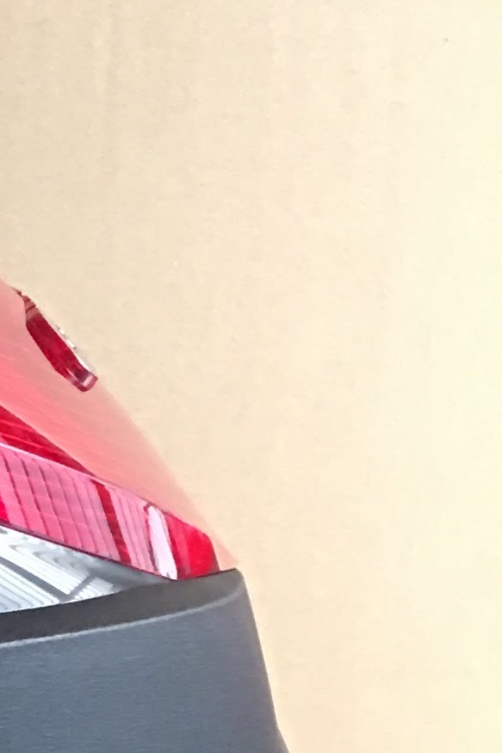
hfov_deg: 8.7
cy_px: 794
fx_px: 2908
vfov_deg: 14.5
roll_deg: +4.6
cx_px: -794
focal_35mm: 139
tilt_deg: -17.9
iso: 80
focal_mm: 4.15
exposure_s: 1/10
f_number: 2.2
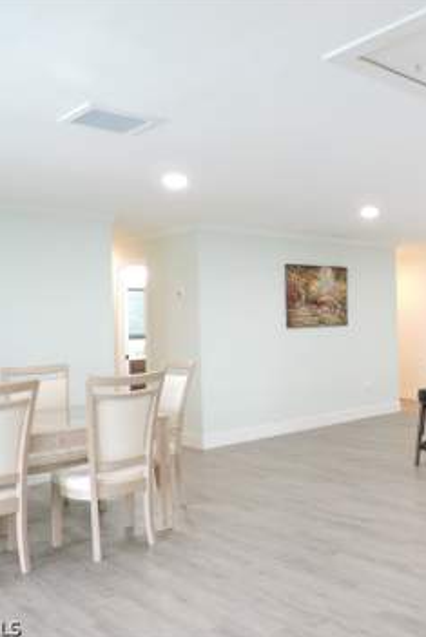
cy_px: 317
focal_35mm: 34
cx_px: 375
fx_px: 603
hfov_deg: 36.7
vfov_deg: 55.8
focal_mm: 4.3
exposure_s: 1/25
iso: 400
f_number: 3
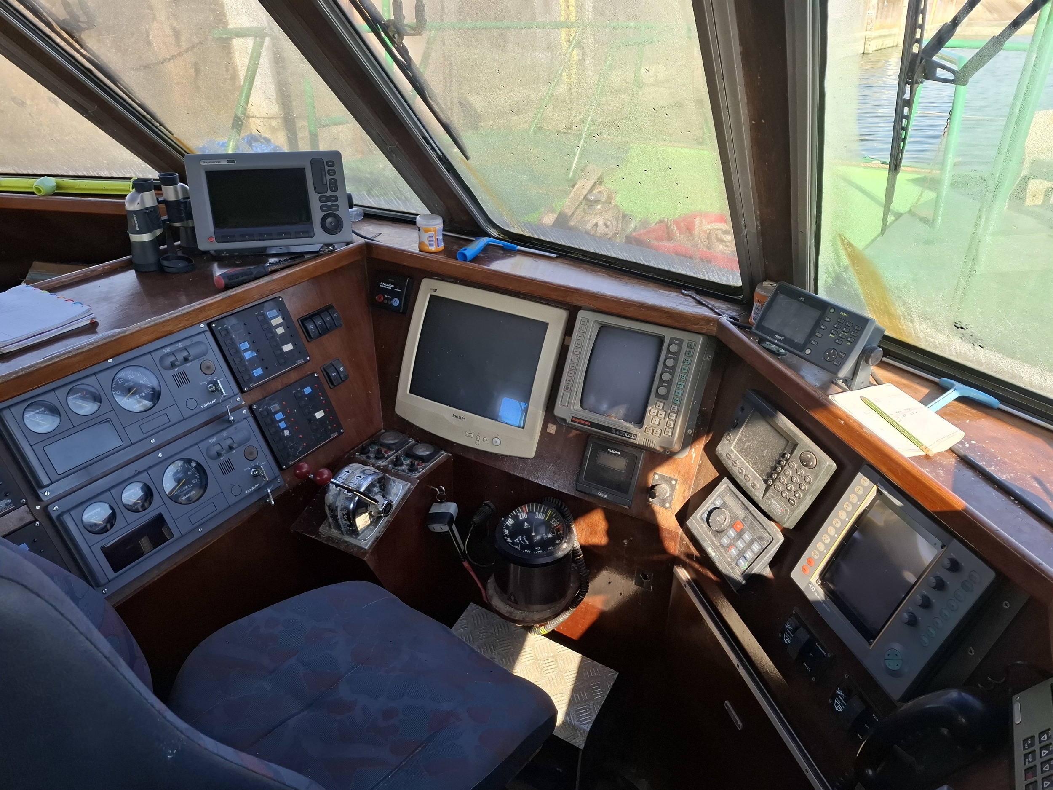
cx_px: 526
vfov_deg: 58.9
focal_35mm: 23
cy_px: 395
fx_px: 700
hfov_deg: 73.9
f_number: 1.8
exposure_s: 1/204
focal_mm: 5.54
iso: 50
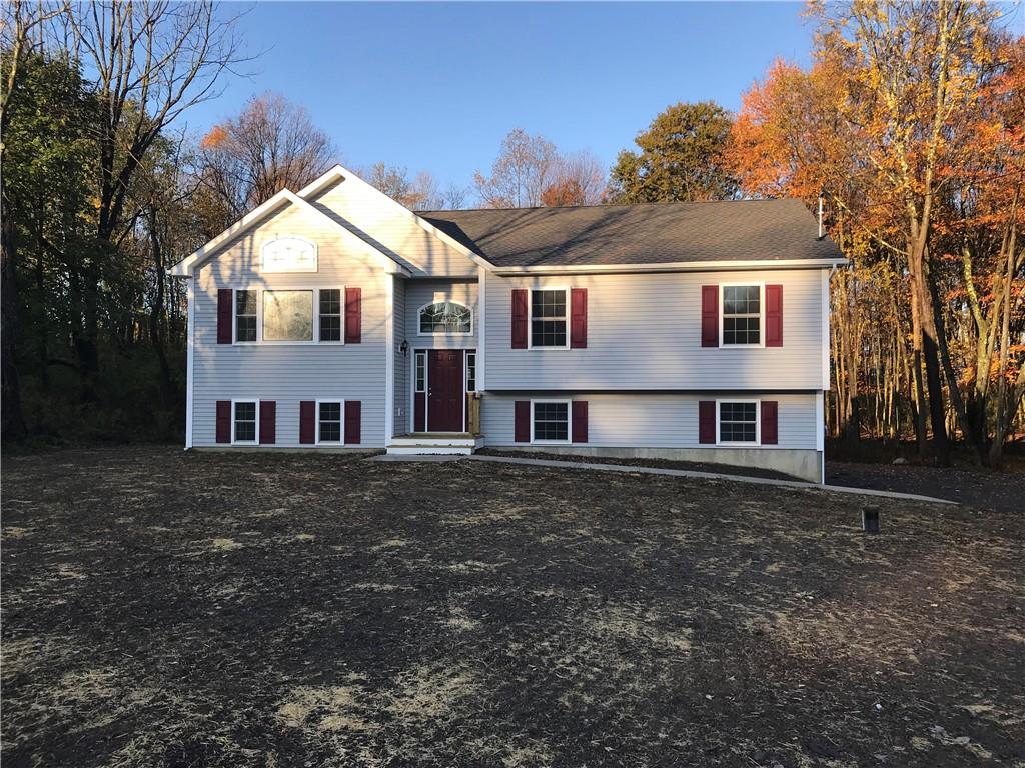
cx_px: 512
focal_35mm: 28
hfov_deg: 63.4
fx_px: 829
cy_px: 384
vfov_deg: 49.7
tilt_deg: +2.2
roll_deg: -0.6
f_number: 1.8
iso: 20
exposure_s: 1/656
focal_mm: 3.99
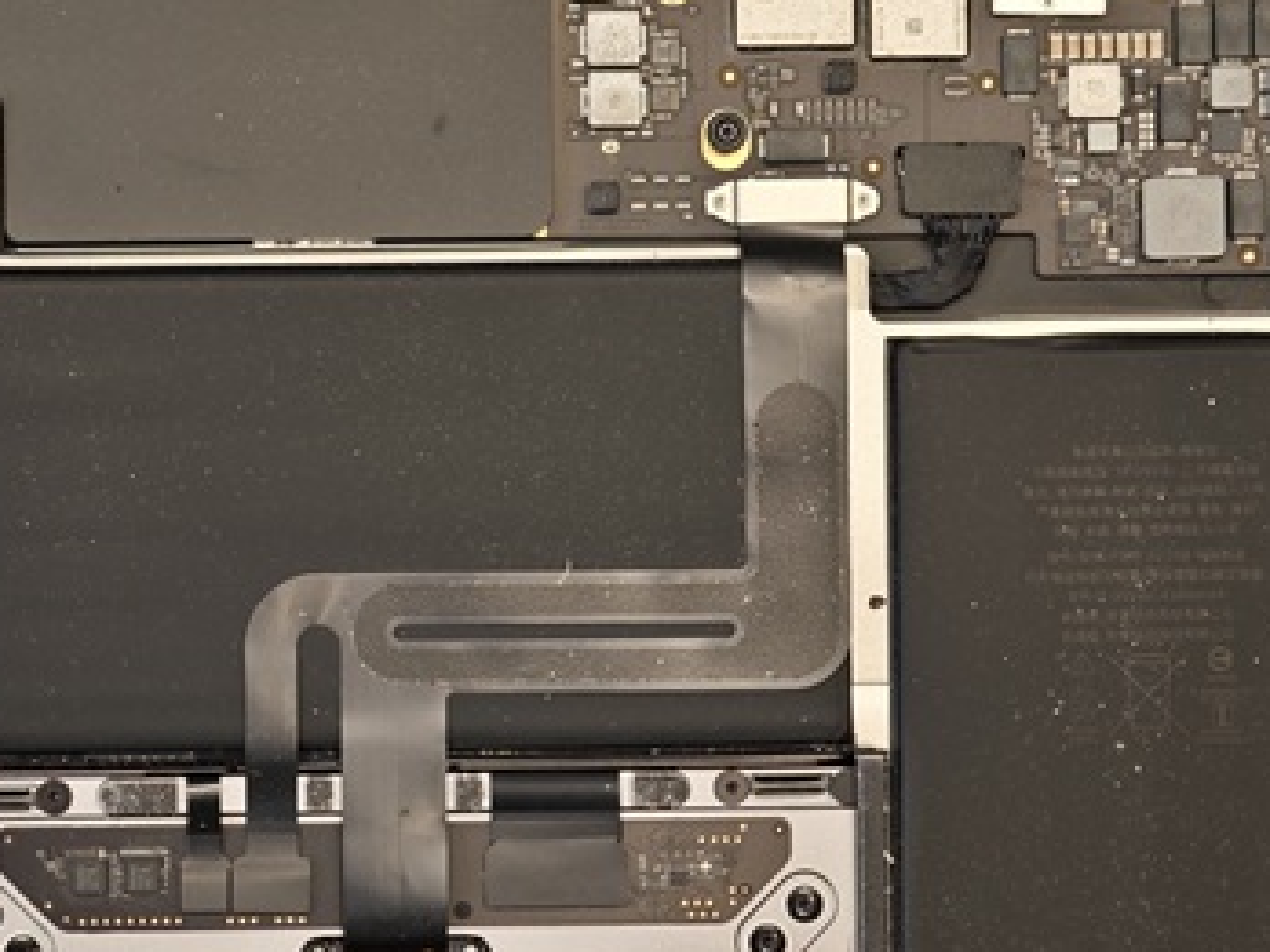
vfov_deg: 9.2
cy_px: 595
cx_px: 416
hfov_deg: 12.3
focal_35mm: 161
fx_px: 5907
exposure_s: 1/100
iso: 80
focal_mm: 11.5
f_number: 1.8
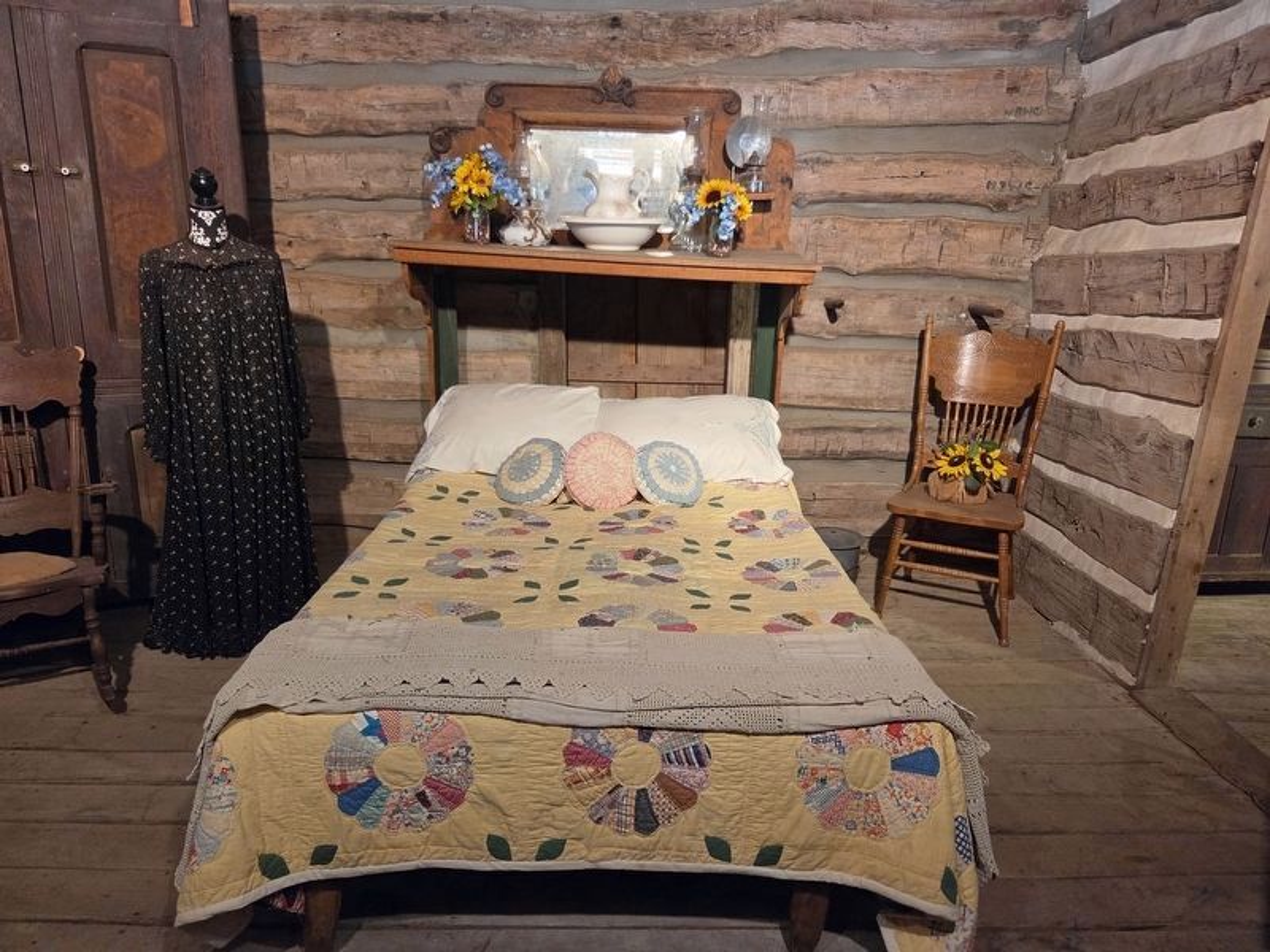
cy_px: 476
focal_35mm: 23
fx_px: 844
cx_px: 635
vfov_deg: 58.9
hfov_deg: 73.9
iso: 1250
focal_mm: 5.4
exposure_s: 1/120
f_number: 1.8
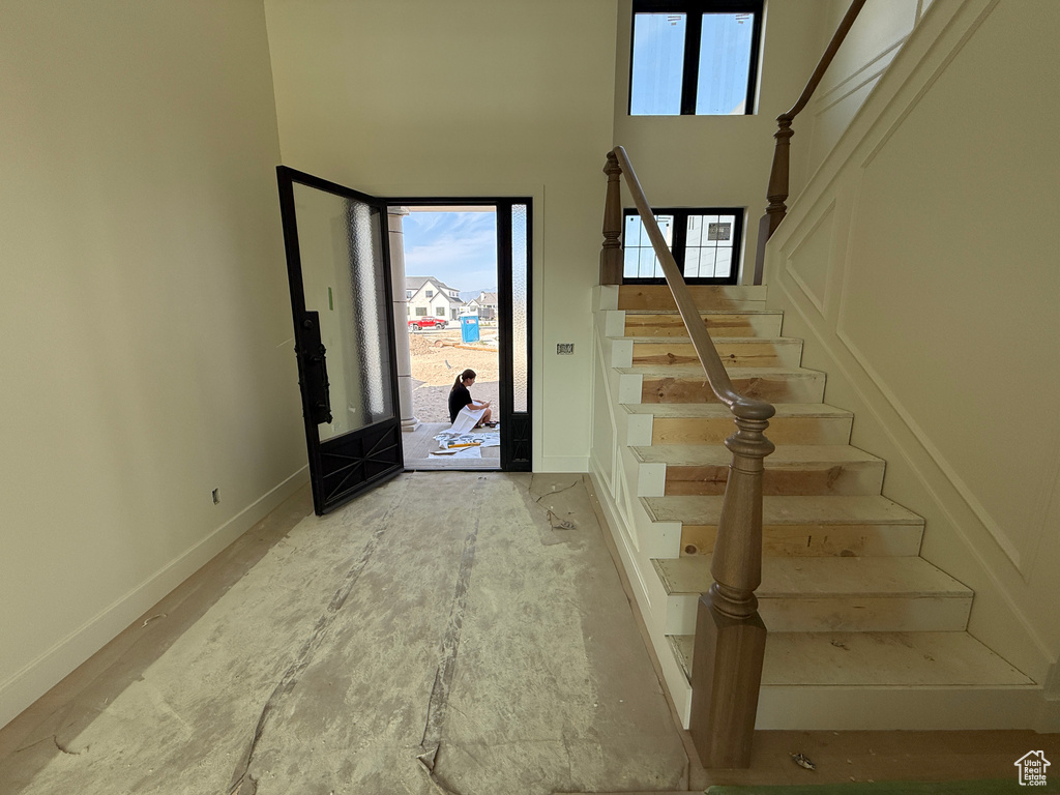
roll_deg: +0.5
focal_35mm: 14
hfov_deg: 102.1
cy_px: 398
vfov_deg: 85.7
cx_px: 530
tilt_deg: -11.2
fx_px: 429
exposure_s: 1/455
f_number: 2.2
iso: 64
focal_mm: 2.22
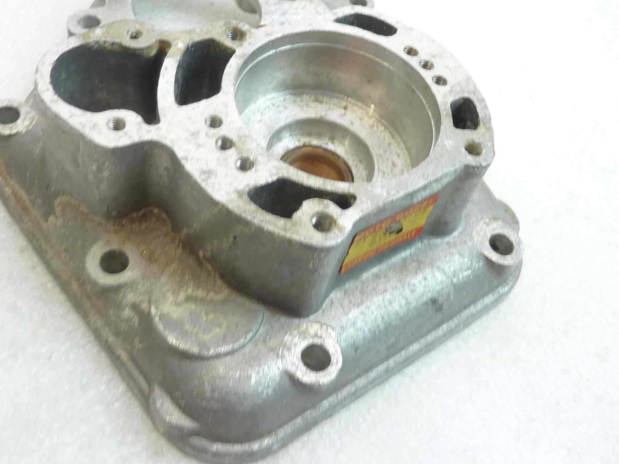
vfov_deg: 38.2
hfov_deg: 50.1
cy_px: 148
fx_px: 662
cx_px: 289
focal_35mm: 37
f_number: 3.3
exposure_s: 1/15
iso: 80
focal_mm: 4.1
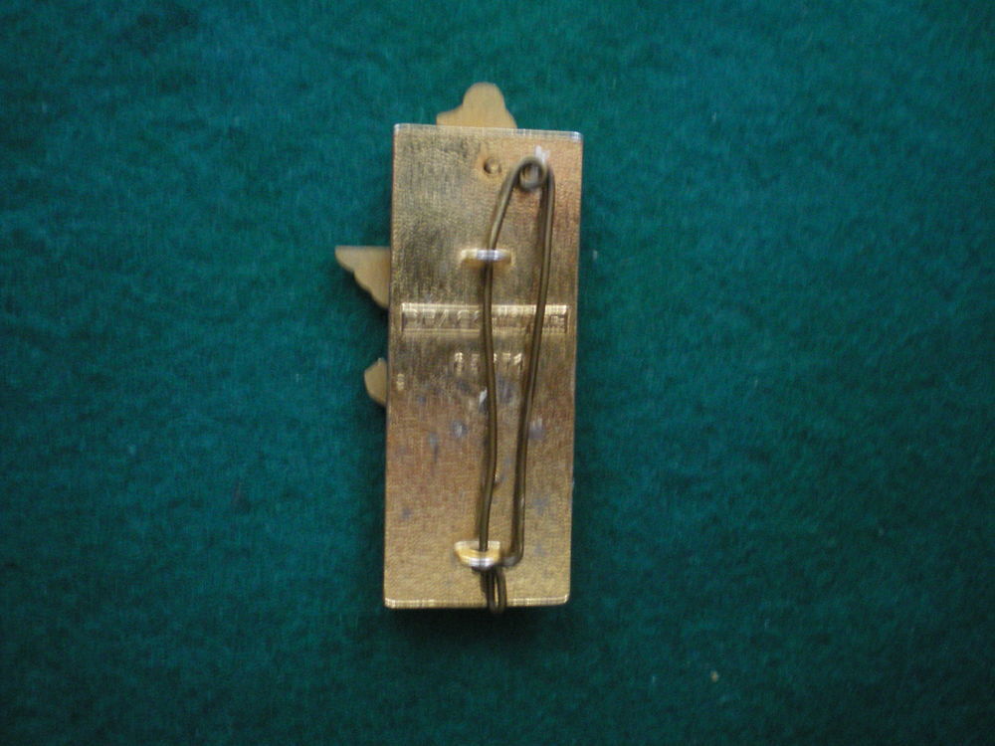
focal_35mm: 38
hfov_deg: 49.0
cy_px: 373
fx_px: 1092
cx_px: 498
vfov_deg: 37.7
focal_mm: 6.3
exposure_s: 1/4
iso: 400
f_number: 3.1
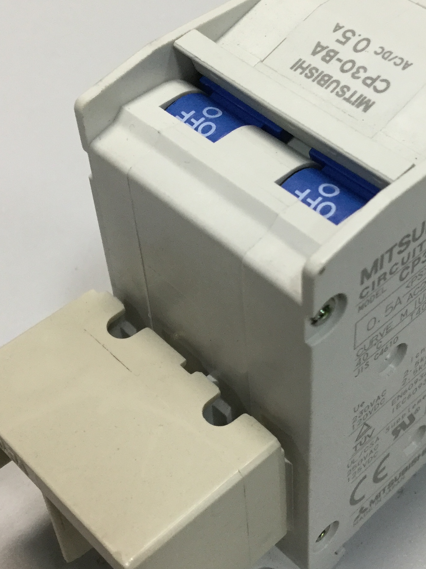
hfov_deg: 25.4
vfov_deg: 33.8
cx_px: 307
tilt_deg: -48.5
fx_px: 935
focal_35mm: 57
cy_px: 268
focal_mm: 3.3
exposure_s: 1/30
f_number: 2.4
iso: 32
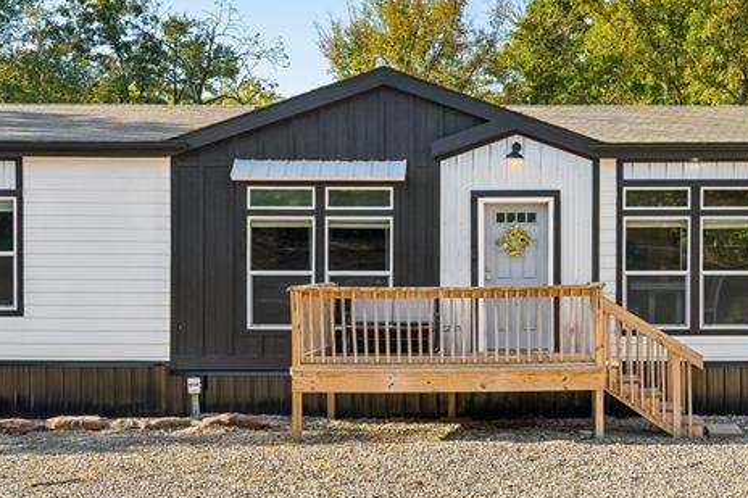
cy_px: 239
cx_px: 510
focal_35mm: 64
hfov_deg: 31.1
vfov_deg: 21.2
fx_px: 1329
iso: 200
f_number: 8
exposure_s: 1/160
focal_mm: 29
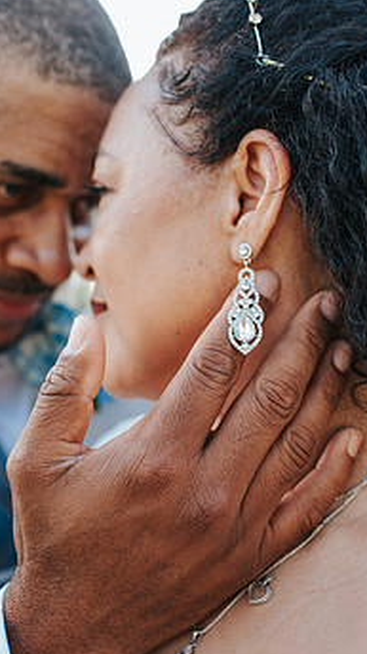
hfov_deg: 24.8
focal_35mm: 48
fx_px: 832
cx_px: 217
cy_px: 321
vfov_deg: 42.9
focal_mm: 35
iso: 500
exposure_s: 1/500
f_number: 3.2
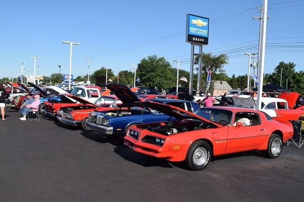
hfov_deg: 60.3
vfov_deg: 42.2
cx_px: 153
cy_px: 110
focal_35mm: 31
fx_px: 262
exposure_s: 1/320
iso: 200
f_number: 9
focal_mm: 18
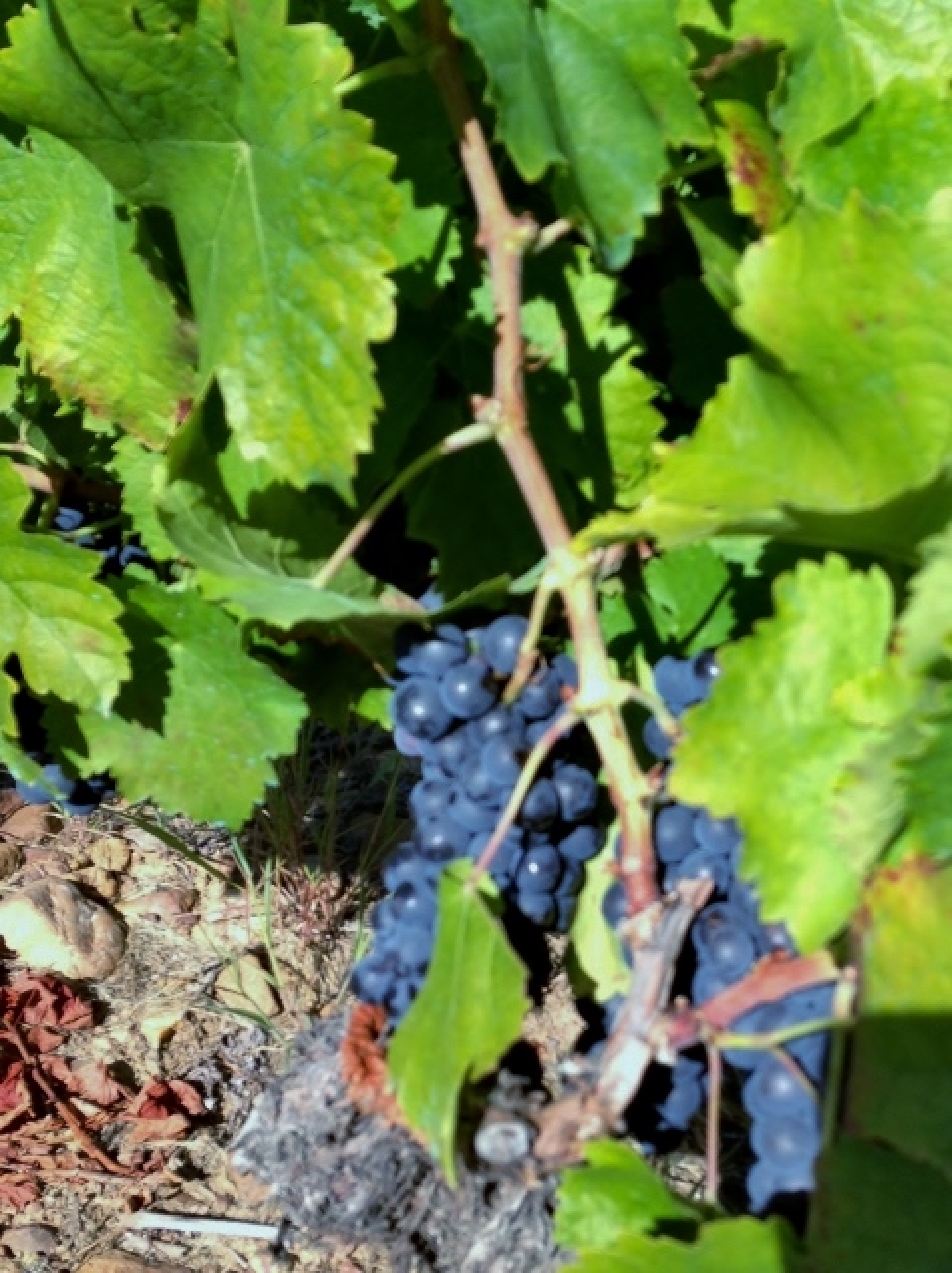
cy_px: 636
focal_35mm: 33
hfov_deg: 42.9
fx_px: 1212
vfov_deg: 55.4
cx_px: 476
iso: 50
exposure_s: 1/935
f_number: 2.4
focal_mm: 4.13
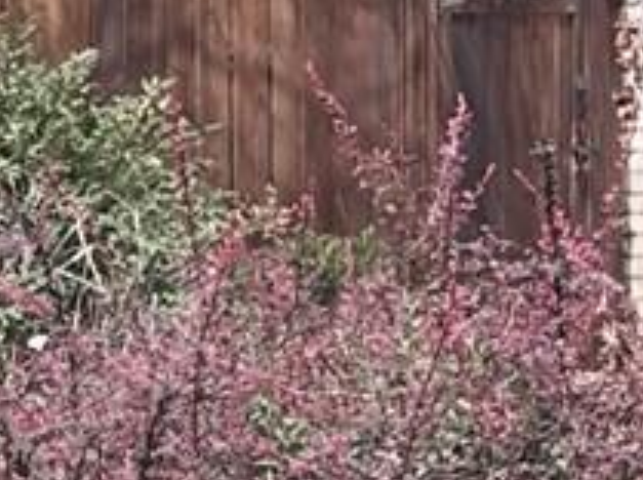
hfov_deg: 4.9
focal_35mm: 399
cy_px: 458
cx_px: -775
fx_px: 7399
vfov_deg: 3.7
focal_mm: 5.96
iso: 32
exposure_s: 1/2283
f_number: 1.6
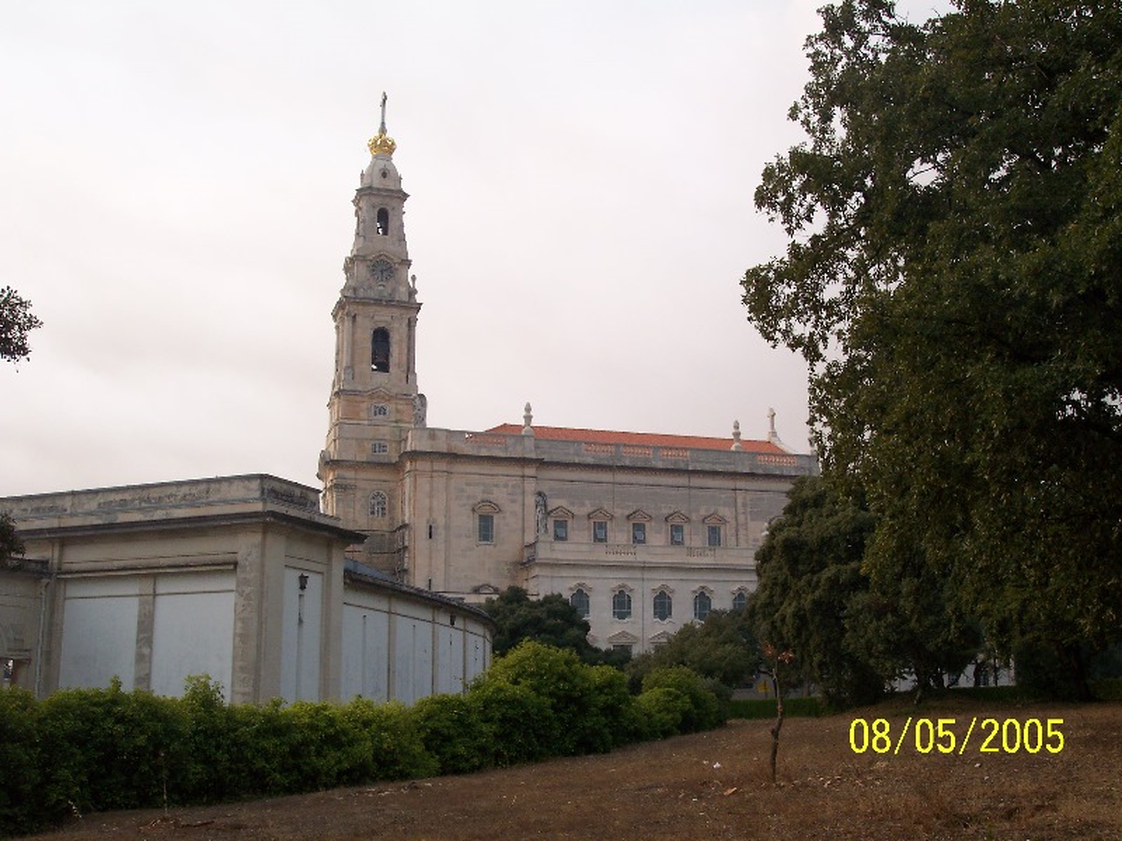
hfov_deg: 49.0
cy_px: 420
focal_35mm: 38
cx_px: 561
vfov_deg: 37.7
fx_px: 1232
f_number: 4.8
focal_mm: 8
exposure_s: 1/350
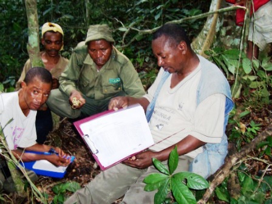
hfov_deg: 50.1
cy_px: 102
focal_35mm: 37
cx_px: 136
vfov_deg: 38.7
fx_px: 291
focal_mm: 5.6
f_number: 2.8
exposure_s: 1/60
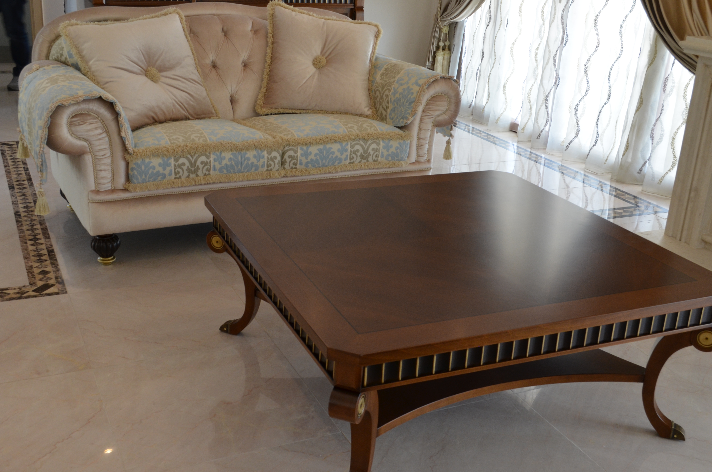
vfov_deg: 34.1
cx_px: 356
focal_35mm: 39
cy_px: 236
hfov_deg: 49.6
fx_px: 770
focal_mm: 26
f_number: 9
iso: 500
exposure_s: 1/15
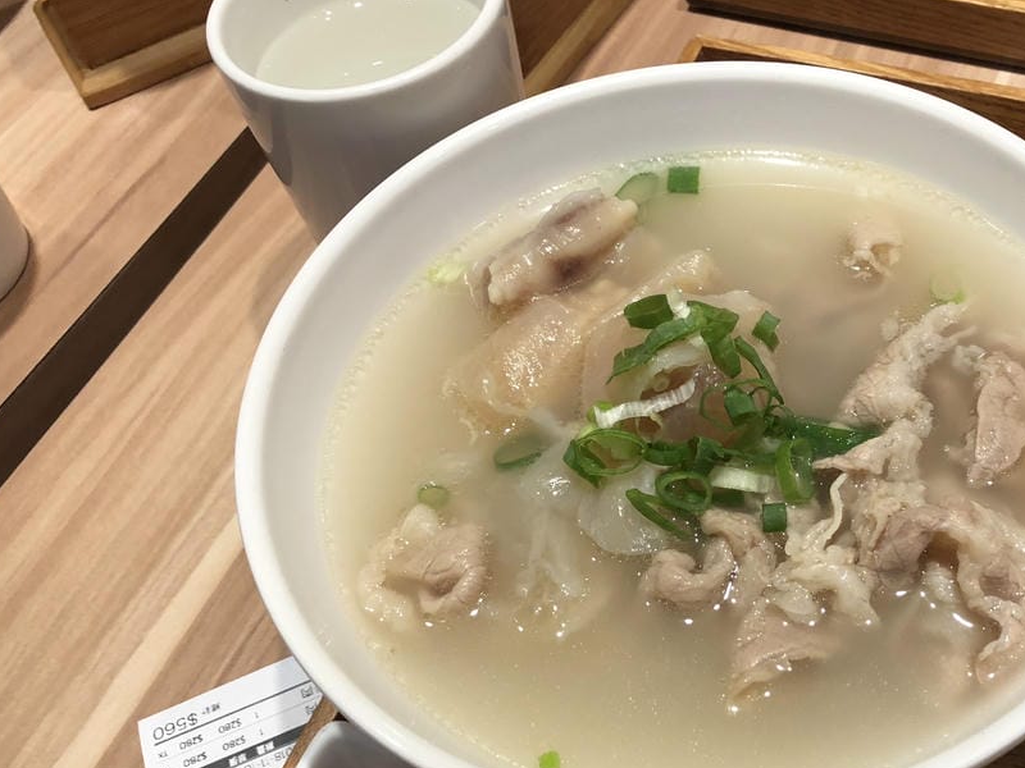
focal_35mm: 42
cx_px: 714
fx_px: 1244
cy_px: 451
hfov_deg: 43.9
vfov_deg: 34.3
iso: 25
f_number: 1.8
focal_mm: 3.99
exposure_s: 1/30
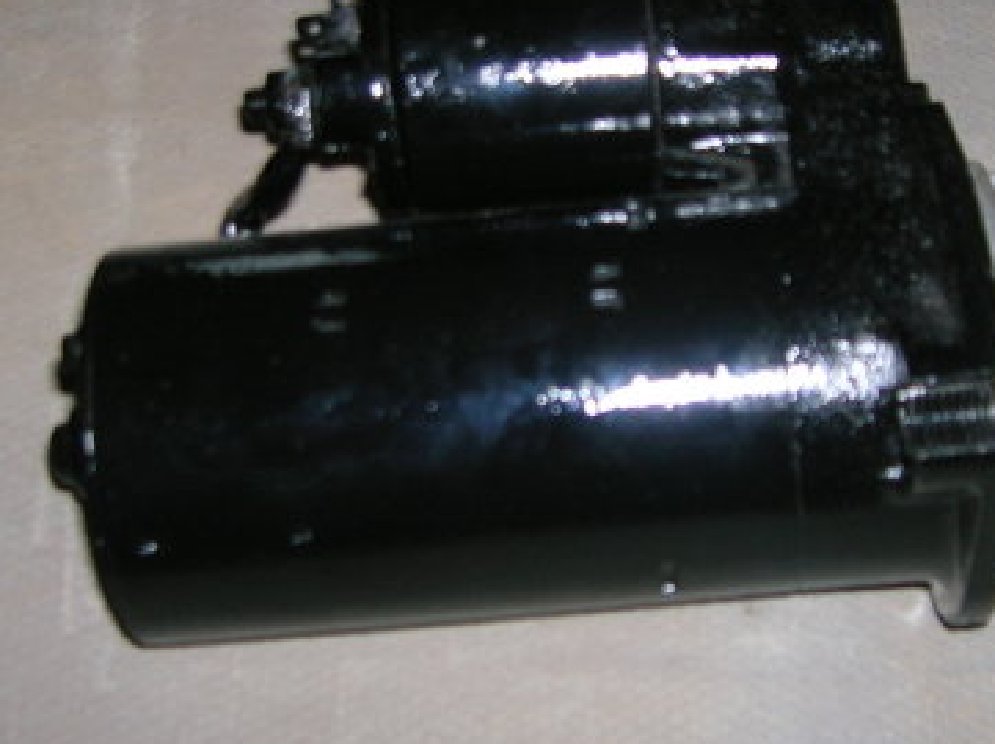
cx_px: 590
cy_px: 378
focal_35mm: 66
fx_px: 1895
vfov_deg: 22.2
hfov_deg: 29.4
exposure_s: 1/60.1
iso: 50
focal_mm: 5.7
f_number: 2.9
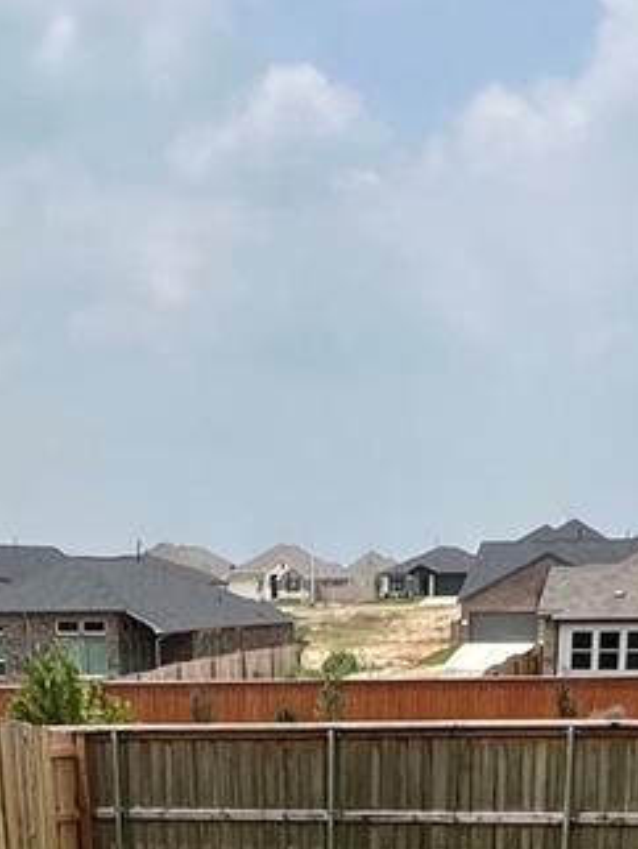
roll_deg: -0.1
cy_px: 1176
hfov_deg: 23.7
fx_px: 1522
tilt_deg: -20.1
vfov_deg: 25.6
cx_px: 274
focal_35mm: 62
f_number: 1.8
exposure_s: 1/1783
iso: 32
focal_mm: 1.57
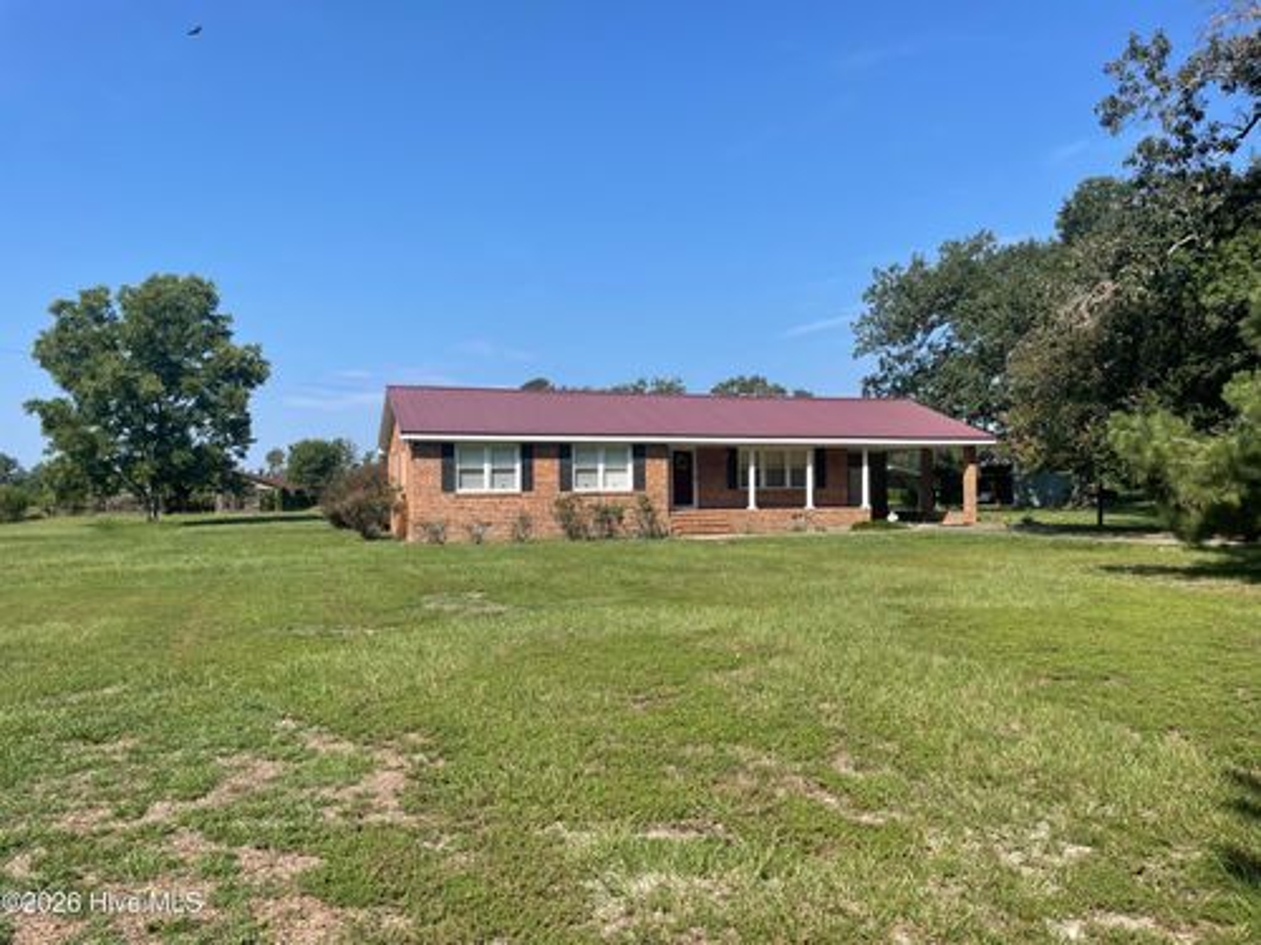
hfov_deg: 67.3
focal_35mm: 26
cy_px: 472
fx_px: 947
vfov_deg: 53.1
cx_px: 630
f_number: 1.6
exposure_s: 1/2882
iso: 32
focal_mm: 4.2
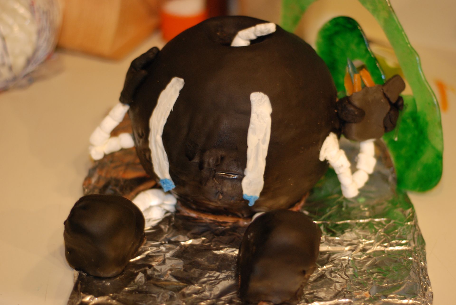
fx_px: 951
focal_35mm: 75
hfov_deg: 27.0
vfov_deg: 18.2
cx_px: 228
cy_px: 152
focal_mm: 50
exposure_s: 1/30
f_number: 1.8
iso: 400
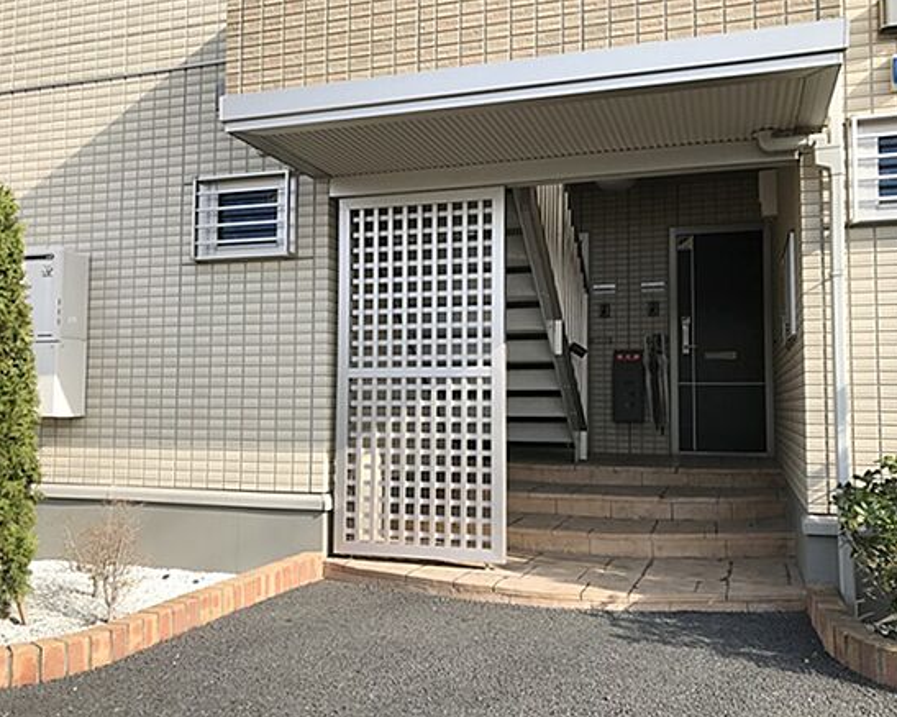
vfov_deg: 48.5
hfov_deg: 58.7
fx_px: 796
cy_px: 358
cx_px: 477
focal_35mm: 30
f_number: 1.8
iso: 20
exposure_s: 1/977
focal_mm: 3.99
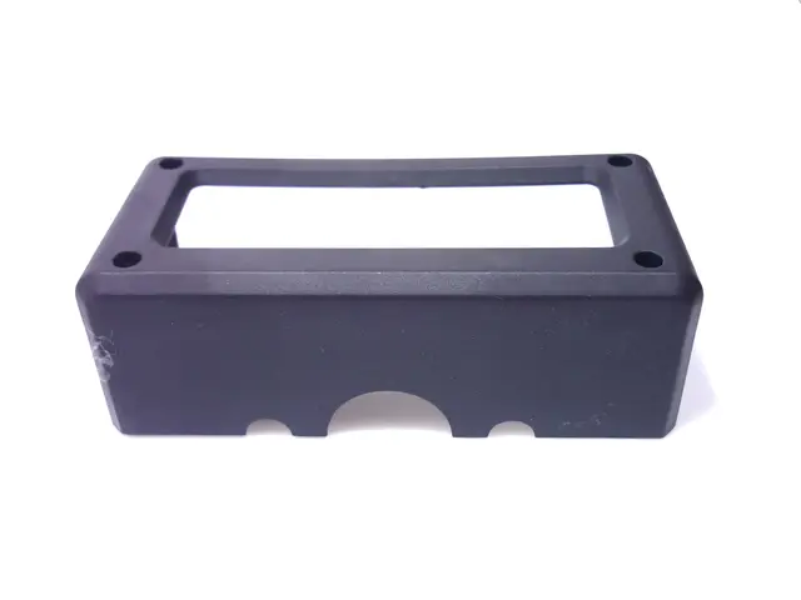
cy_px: 300
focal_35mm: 33
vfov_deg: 42.9
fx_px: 764
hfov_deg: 55.4
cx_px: 400
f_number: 2.8
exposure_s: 1/60
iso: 80
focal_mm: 5.5
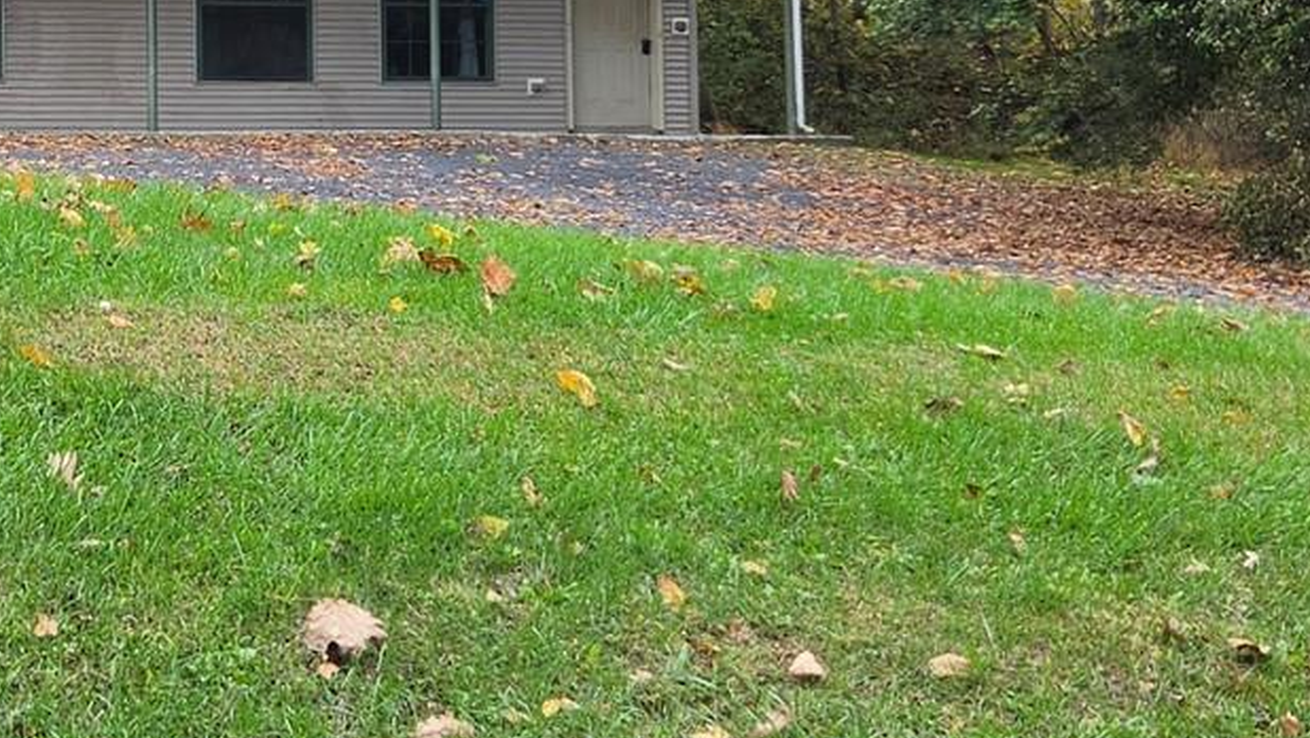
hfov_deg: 24.7
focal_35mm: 83
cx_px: 68
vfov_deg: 14.4
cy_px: 23
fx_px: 2884
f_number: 1.8
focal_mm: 5.4
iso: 80
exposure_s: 1/769
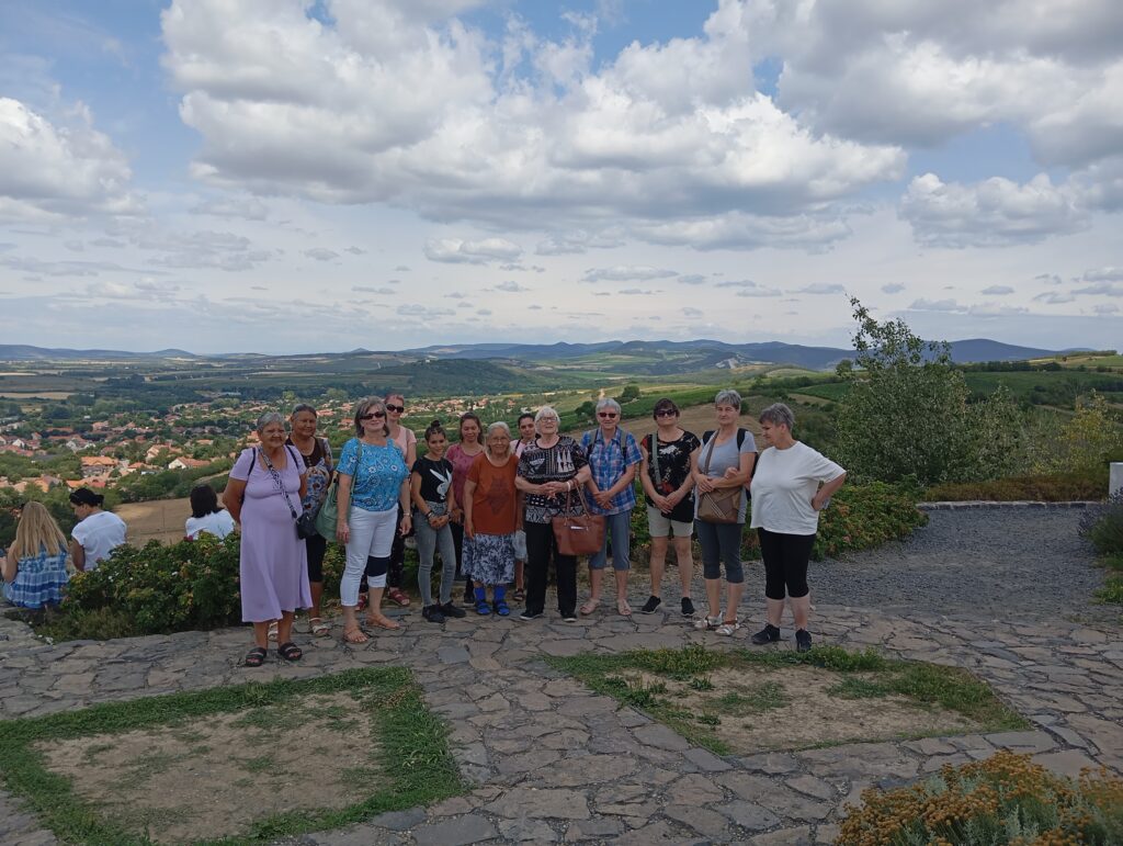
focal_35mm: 28
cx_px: 562
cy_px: 423
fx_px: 910
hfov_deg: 63.4
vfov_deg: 49.9
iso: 107
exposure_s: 1/1022
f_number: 1.8
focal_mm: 4.22
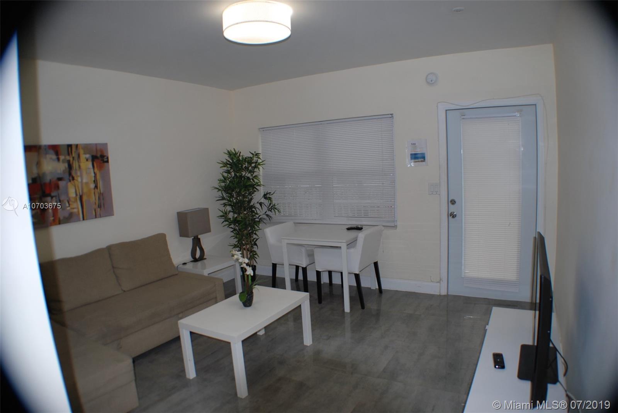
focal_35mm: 27
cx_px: 309
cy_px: 206
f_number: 3.5
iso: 200
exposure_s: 1/60
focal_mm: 18
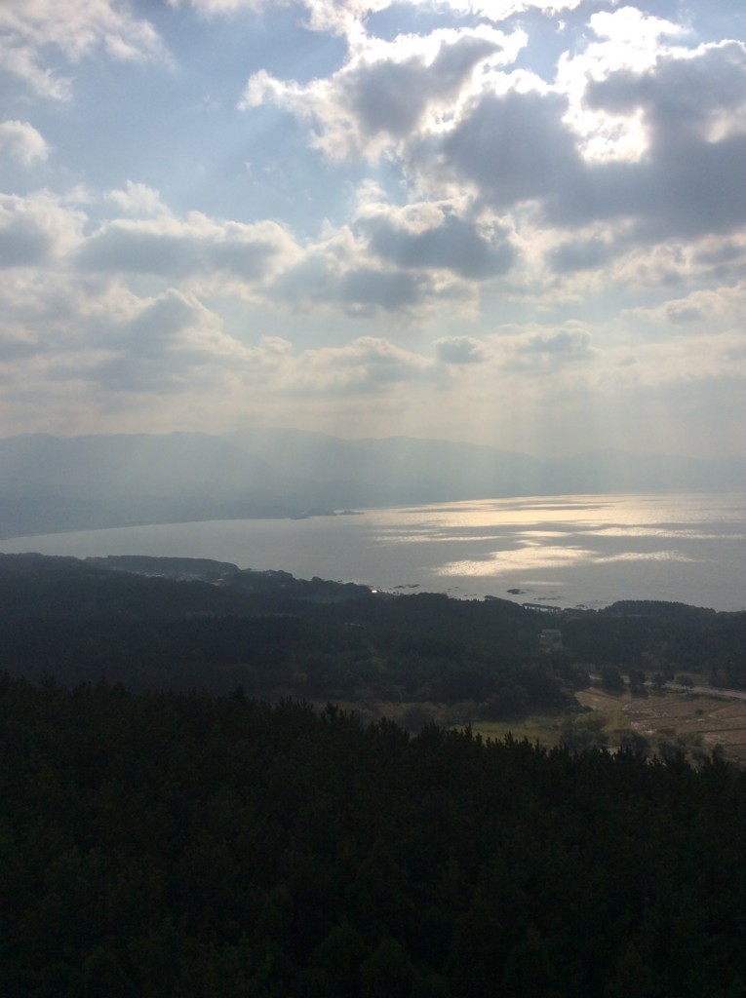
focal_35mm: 32
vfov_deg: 56.9
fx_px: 922
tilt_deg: -2.1
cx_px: 373
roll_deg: +2.8
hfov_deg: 44.1
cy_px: 499
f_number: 2.4
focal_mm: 3.3
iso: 32
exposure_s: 1/5208
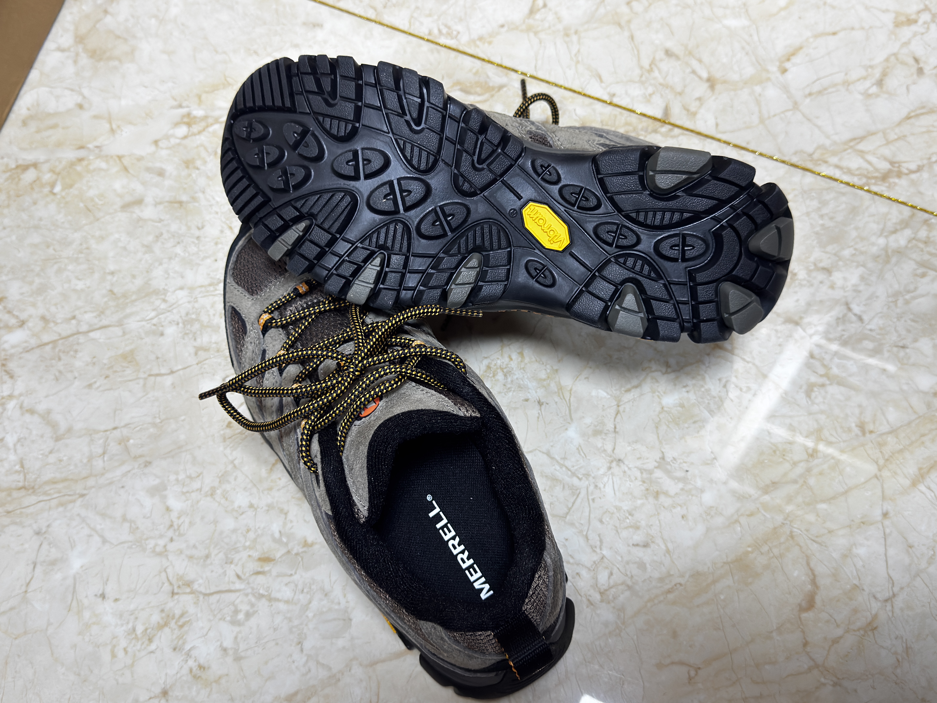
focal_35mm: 35
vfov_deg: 40.7
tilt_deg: -66.9
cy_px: 352
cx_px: 468
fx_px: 947
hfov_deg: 52.6
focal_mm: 6.76
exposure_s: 1/33
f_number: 1.78
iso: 320
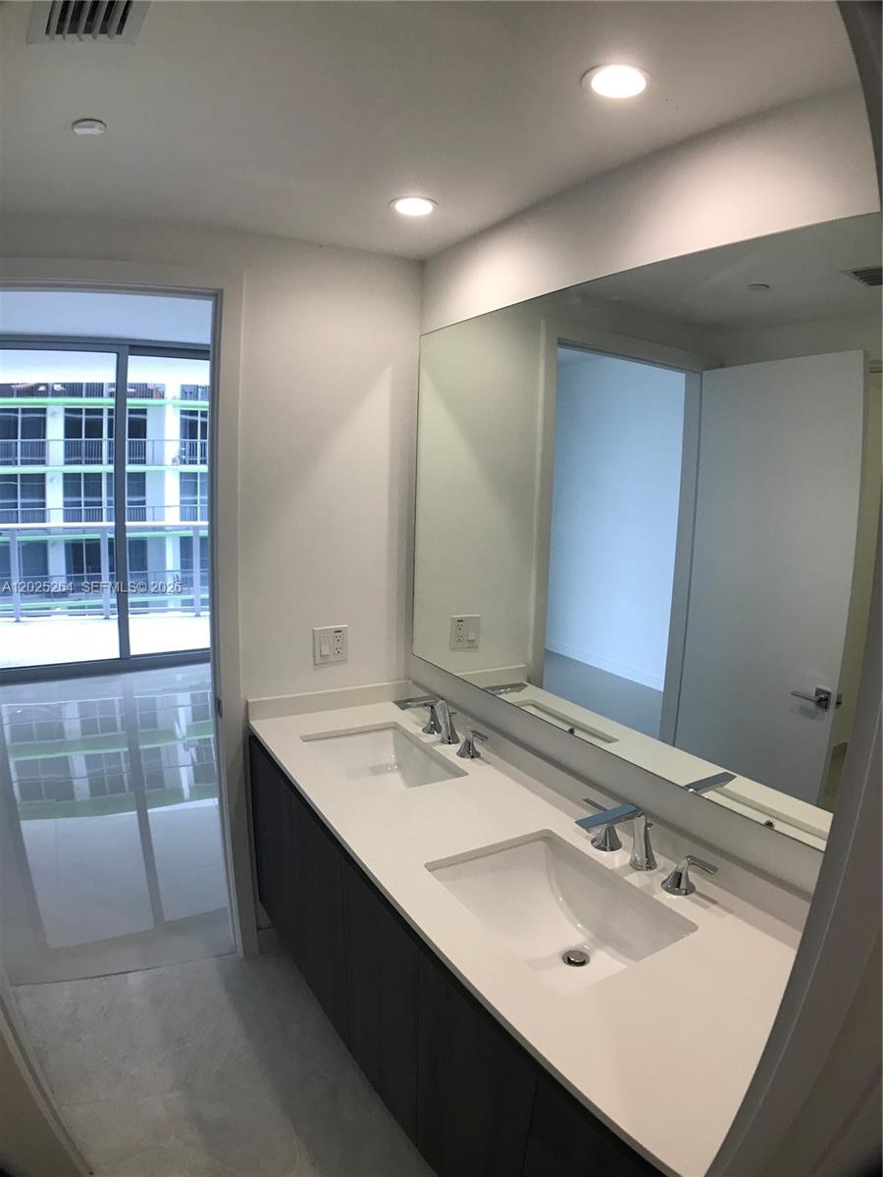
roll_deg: -2.5
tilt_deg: -7.4
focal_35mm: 28
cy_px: 588
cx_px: 442
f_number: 1.8
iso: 25
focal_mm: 3.99
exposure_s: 1/40
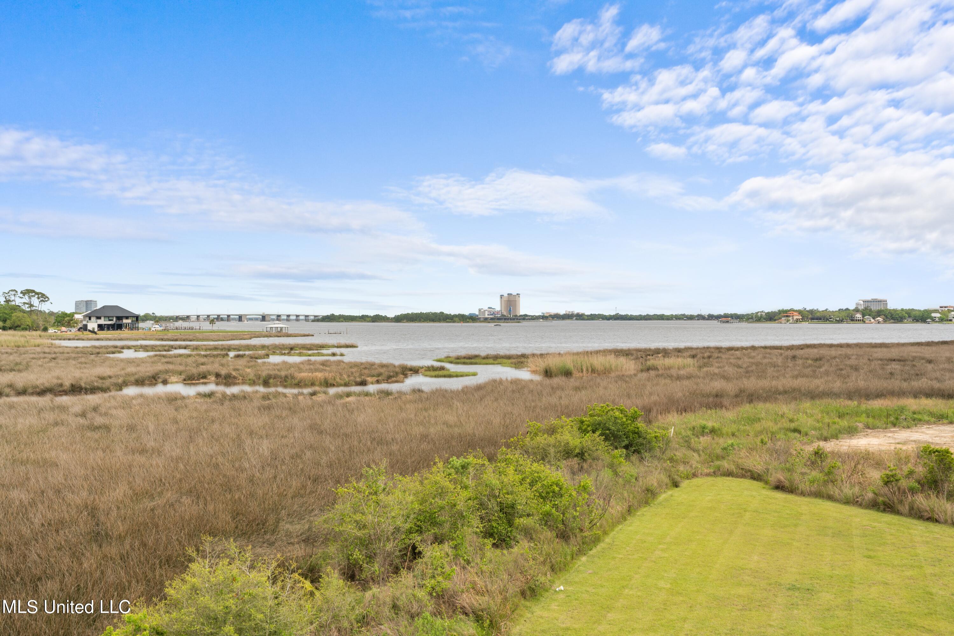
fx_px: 927
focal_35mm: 35
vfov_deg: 37.9
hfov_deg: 54.4
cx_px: 477
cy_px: 318
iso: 100
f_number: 14
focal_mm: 35
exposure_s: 1/15
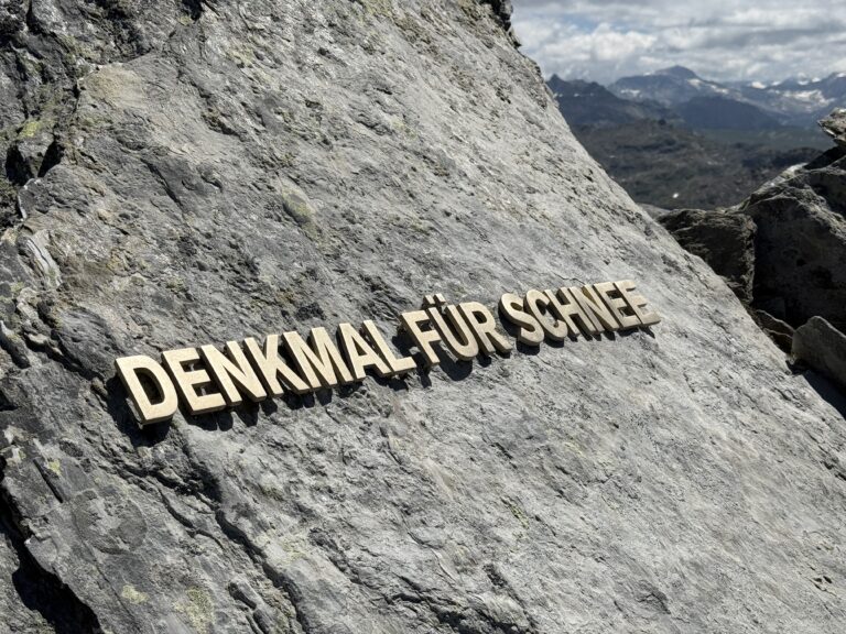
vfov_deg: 30.3
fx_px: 1173
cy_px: 317
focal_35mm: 48
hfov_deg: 39.7
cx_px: 423
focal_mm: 6.76
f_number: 1.78
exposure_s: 1/11364
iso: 50
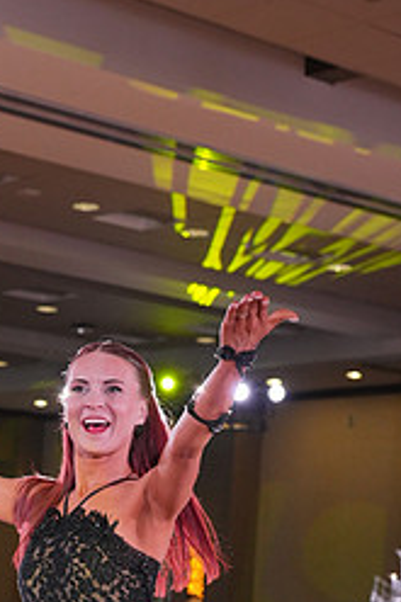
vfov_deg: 16.8
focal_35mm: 117
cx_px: -13
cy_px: 697
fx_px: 1957
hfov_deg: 11.6
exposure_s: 1/400
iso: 1600
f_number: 4
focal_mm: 50
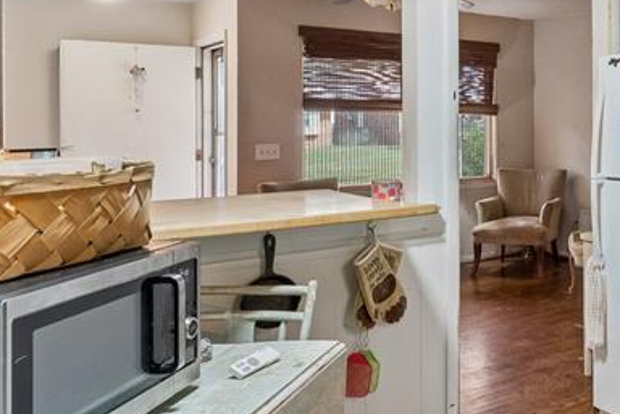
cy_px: 115
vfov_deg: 32.9
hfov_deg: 40.8
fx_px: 689
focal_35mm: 40
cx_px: 651
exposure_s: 1/10
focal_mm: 10
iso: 250
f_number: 10
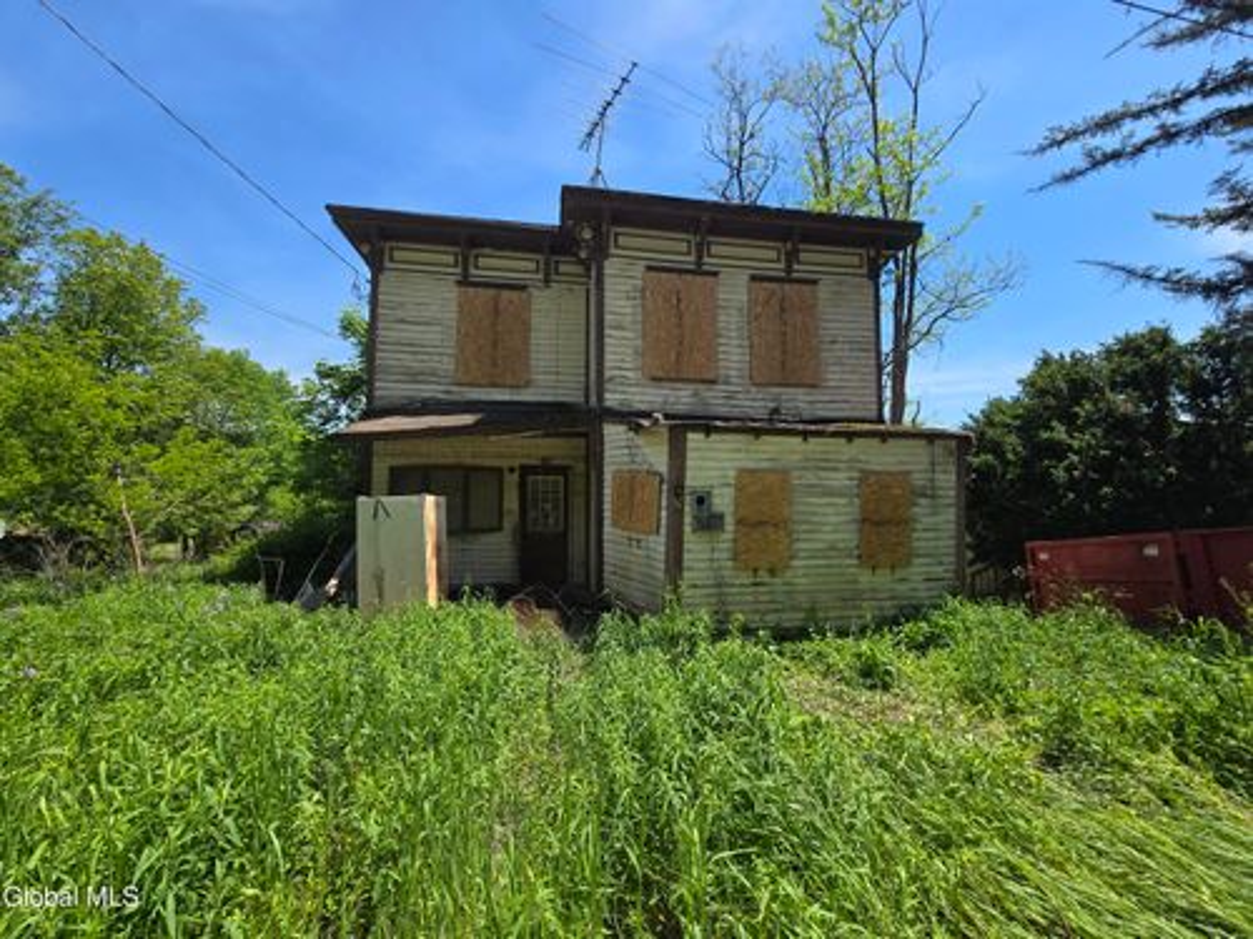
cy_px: 470
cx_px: 626
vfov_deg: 89.9
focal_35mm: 13
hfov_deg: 106.2
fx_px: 471
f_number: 2.2
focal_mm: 2.2
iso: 50
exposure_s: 1/1663
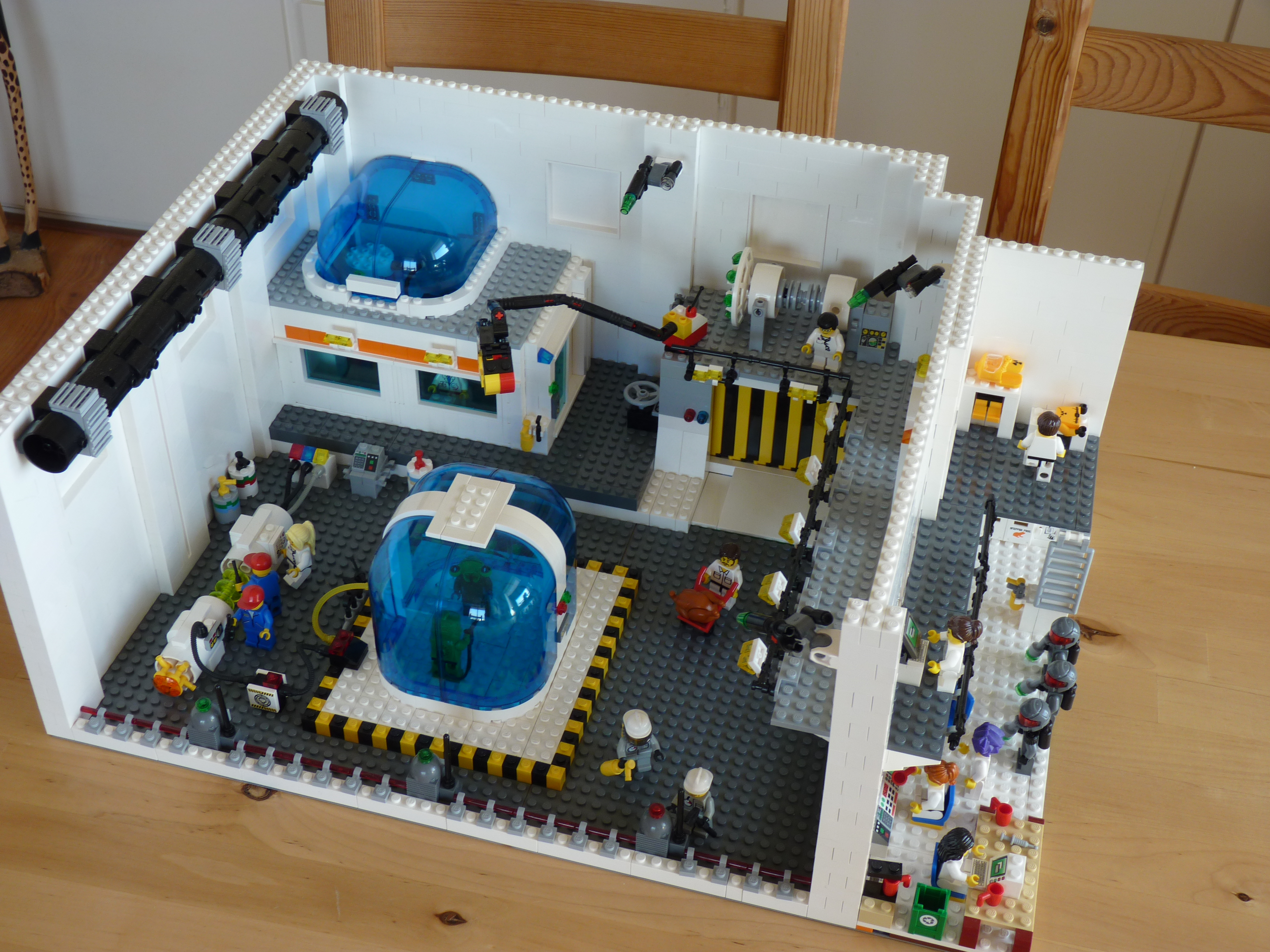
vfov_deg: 32.2
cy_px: 476
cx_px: 635
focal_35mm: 45
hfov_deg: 42.1
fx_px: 1651
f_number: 3.2
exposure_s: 1/30
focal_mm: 8
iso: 80
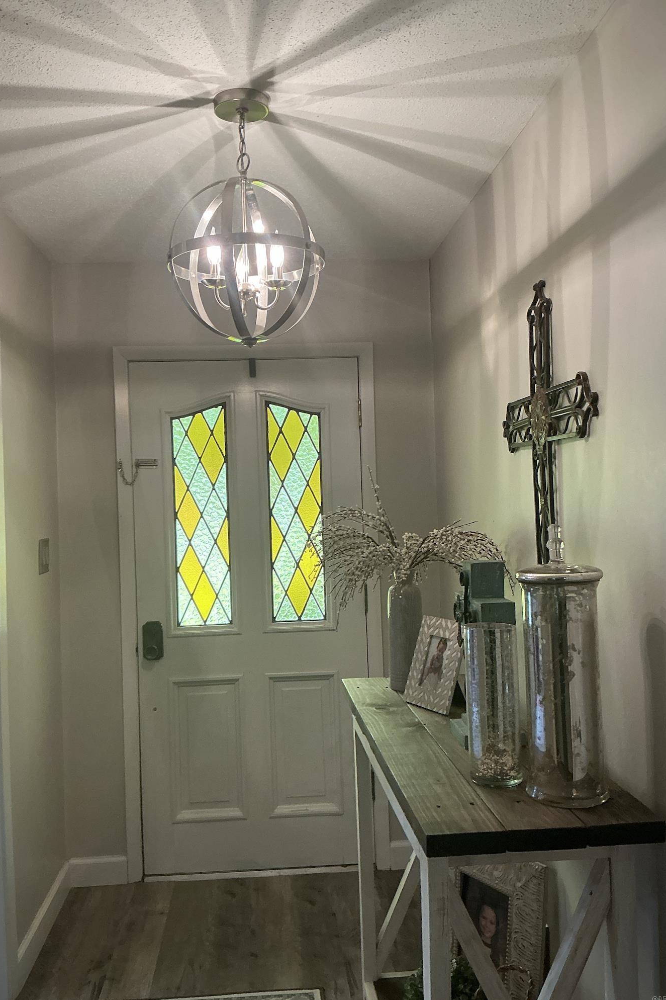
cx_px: 317
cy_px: 491
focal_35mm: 30
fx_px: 833
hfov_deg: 43.6
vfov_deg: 61.9
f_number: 1.8
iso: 80
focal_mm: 3
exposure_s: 1/60
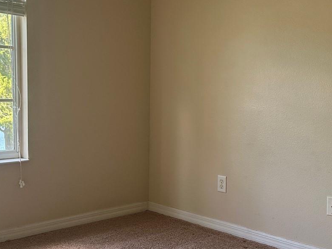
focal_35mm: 49
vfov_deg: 29.7
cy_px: 137
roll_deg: -0.6
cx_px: 136
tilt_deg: -3.8
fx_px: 470
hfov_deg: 38.8
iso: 200
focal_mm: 6.86
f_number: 1.78
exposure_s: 1/121
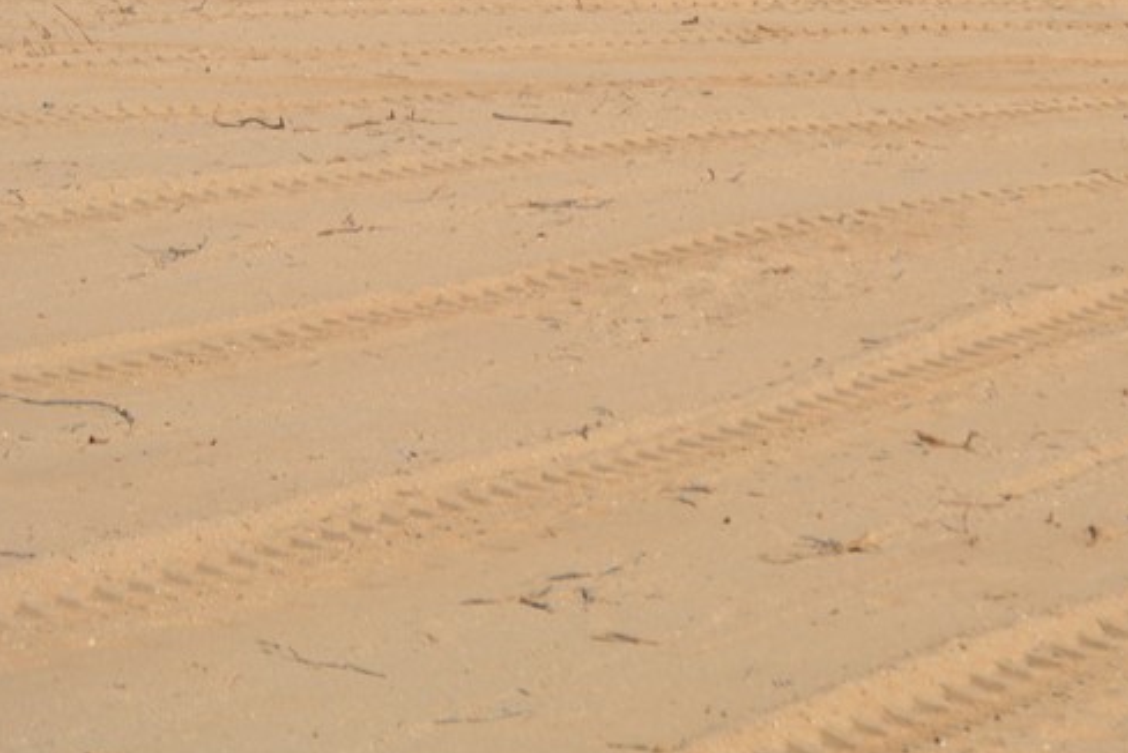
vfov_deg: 7.5
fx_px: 5741
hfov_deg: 11.1
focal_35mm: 183
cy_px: 44
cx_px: 1156
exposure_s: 1/1600
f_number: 7.1
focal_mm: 55
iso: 400
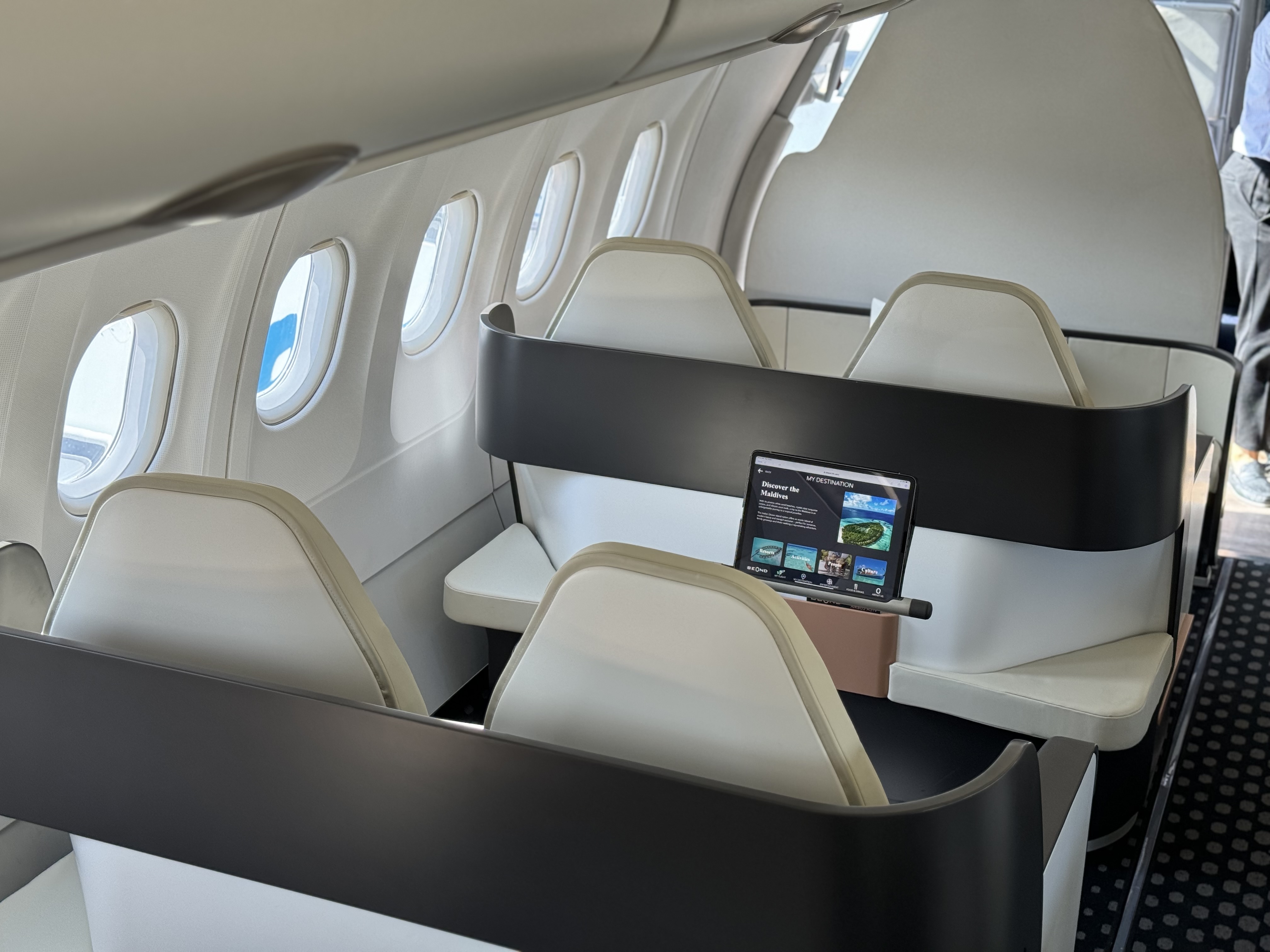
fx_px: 1761
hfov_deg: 39.7
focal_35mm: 48
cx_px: 635
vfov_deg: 30.3
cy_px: 476
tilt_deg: -17.5
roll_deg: +0.3
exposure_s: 1/200
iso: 64
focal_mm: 6.86
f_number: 1.78
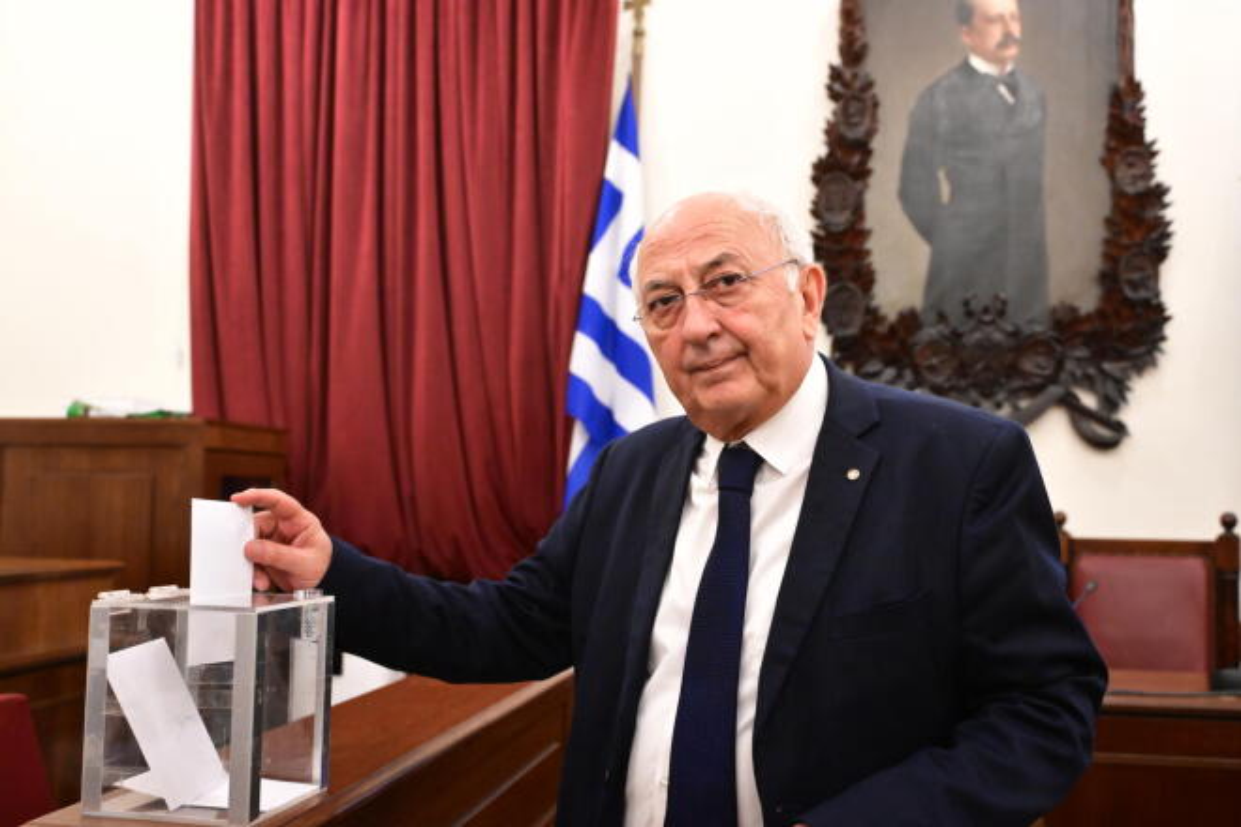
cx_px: 620
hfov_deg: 51.9
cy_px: 414
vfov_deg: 35.9
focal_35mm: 37
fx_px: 1275
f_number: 4.5
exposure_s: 1/200
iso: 8000
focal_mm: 37
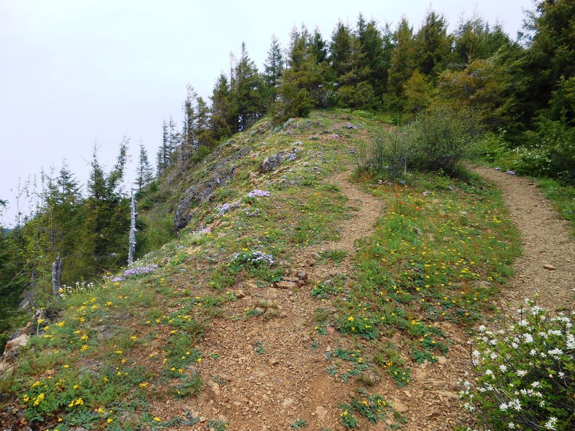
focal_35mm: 25
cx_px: 288
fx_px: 415
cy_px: 216
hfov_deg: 69.4
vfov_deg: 54.9
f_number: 3.2
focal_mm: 4.5
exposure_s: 1/800
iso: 80
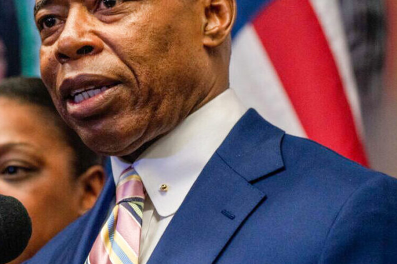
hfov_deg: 7.4
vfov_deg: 4.9
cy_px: 83
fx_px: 3076
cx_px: 84
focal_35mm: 279
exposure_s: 1/250
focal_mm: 173
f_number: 6.3
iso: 5000
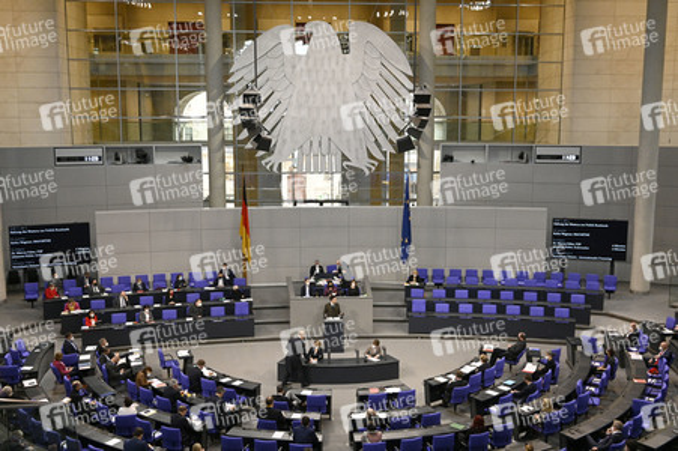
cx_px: 339
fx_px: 734
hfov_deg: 49.6
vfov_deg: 34.2
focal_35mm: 39
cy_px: 226
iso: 6400
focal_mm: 39
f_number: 5.3
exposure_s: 1/320
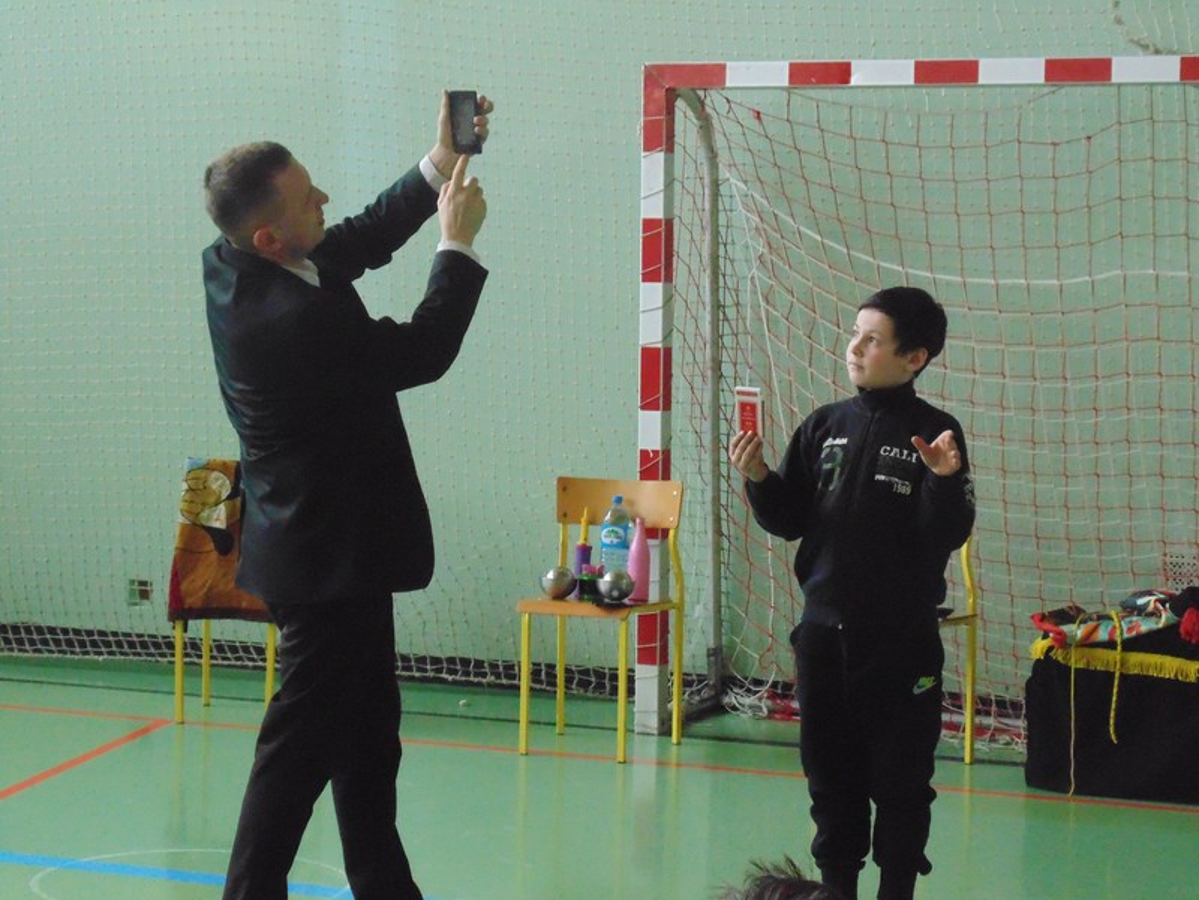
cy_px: 450
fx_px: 2736
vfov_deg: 18.7
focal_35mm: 79
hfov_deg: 24.7
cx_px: 600
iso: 800
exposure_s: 1/100
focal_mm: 14.1
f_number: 4.3
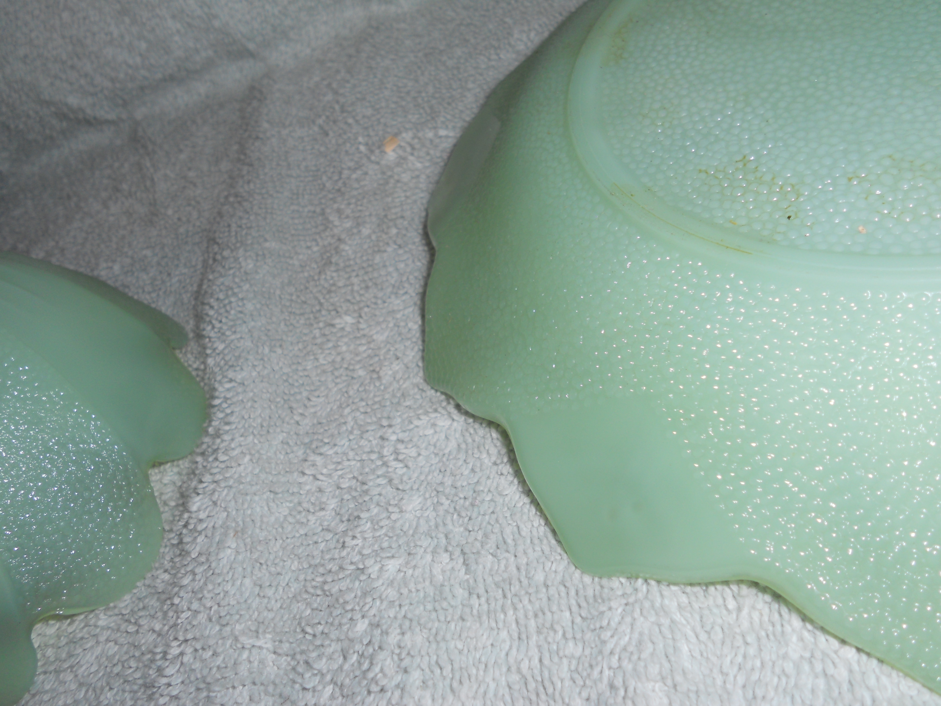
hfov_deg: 56.8
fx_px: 870
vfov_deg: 44.2
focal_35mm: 32
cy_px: 353
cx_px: 470
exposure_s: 1/25
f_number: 8.8
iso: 80
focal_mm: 5.8
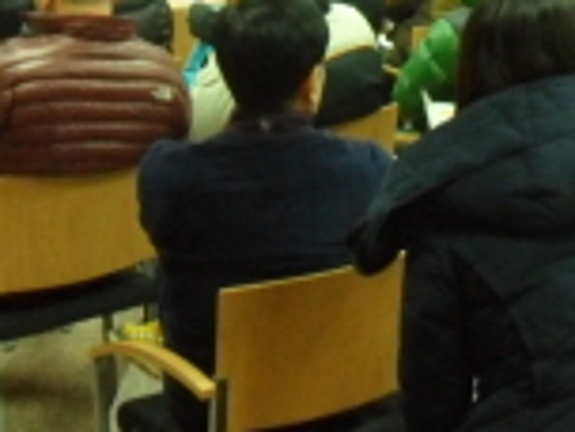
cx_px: 473
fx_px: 1478
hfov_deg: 21.7
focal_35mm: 89
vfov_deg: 16.4
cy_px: 36
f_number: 3.5
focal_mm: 4.9
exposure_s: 1/20
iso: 400
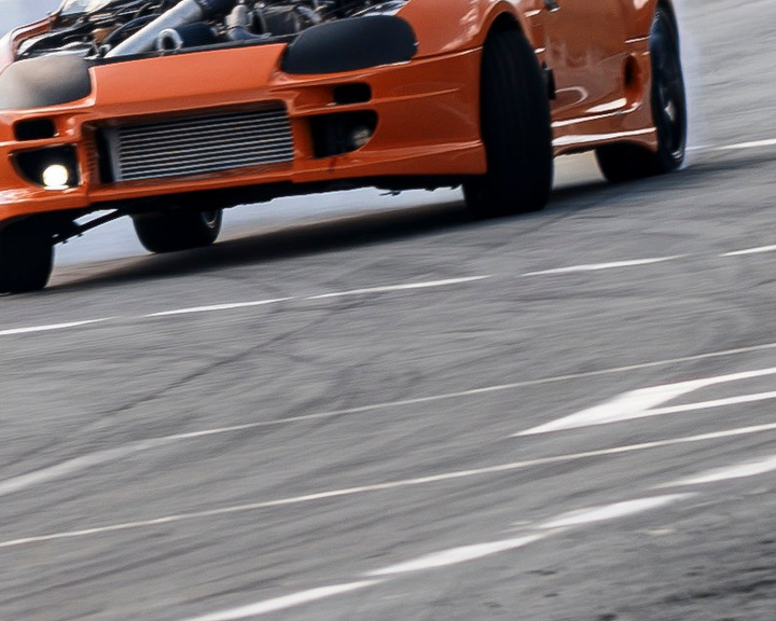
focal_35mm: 947
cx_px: -665
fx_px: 21749
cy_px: 269
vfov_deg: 1.6
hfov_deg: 2.0
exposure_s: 1/125
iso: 200
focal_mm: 135
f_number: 9
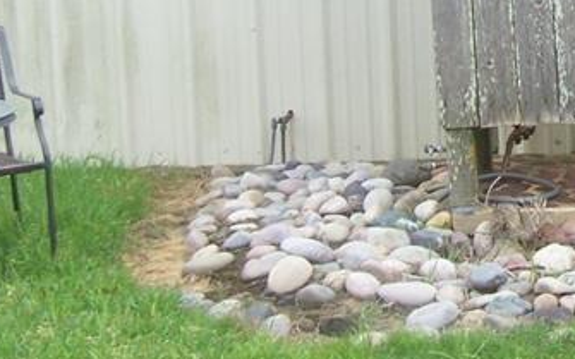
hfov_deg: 16.5
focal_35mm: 123
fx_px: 1927
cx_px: 634
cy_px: -69
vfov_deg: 10.5
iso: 80
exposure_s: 1/250
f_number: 2.8
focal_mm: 6.3
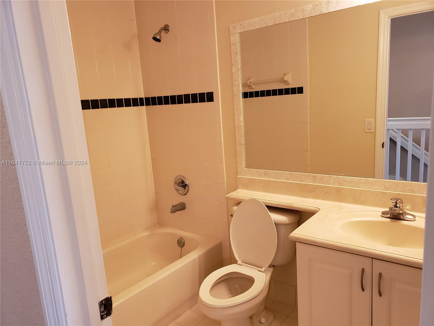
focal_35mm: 26
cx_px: 217
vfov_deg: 53.1
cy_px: 163
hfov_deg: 67.3
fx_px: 326
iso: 250
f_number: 2.4
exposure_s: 1/40
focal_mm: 4.3
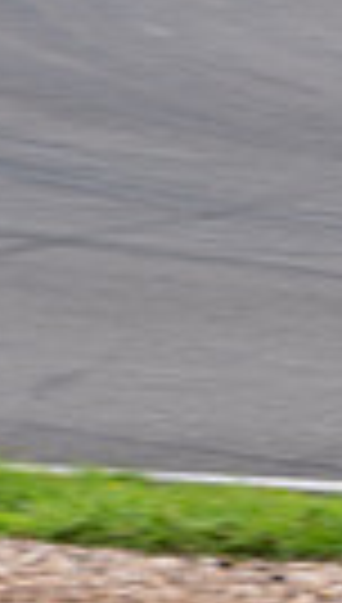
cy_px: -168
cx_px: 1162
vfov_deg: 3.5
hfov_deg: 2.0
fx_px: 9789
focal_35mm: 611
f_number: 6.3
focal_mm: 135
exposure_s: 1/160
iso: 200
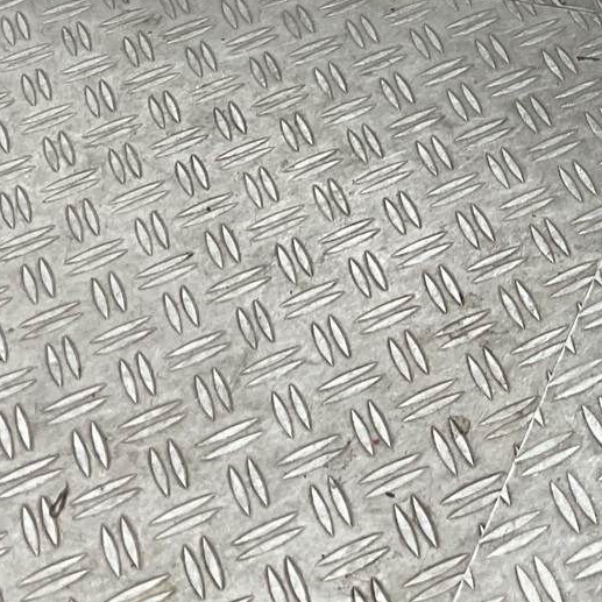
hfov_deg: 16.8
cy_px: -169
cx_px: 678
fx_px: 1968
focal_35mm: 100
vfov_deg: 16.5
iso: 20
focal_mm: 3
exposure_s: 1/100
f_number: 1.8
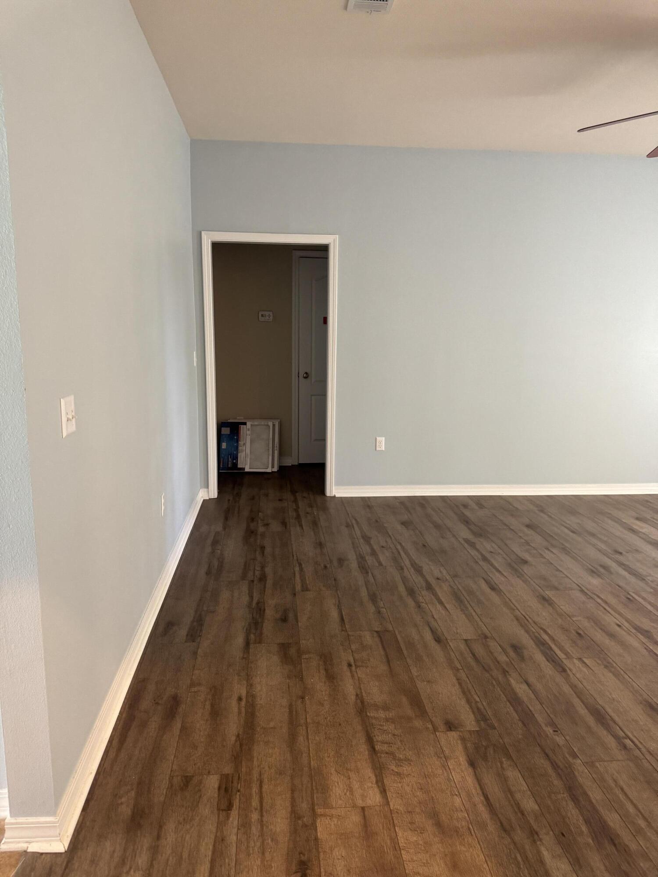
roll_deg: +2.1
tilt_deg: -8.0
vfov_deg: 71.6
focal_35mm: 24
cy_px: 438
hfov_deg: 56.8
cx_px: 329
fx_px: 608
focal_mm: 6.76
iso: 400
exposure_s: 1/60
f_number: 1.78
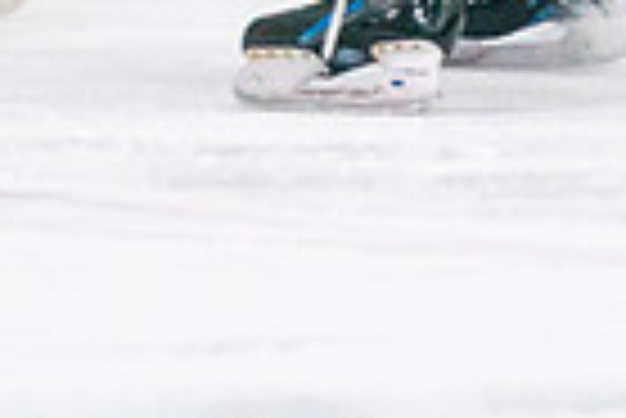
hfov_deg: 1.7
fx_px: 21219
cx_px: -474
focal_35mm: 1219
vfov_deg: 1.1
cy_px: -443
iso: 4000
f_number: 2.8
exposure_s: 1/1600
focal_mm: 200
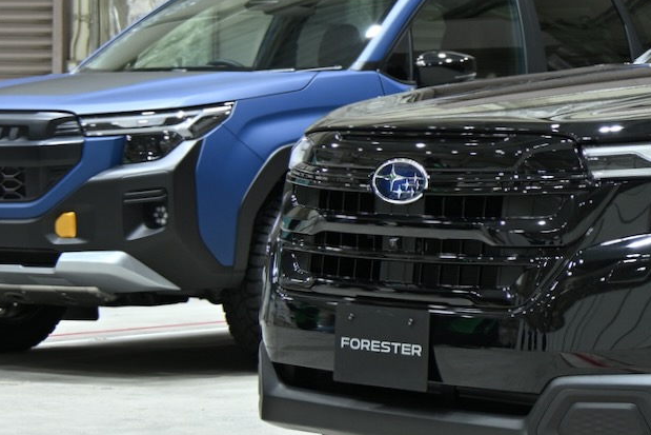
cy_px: 242
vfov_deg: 11.3
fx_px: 2188
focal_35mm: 121
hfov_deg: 16.1
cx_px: 821
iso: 360
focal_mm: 39
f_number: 4.8
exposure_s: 1/20
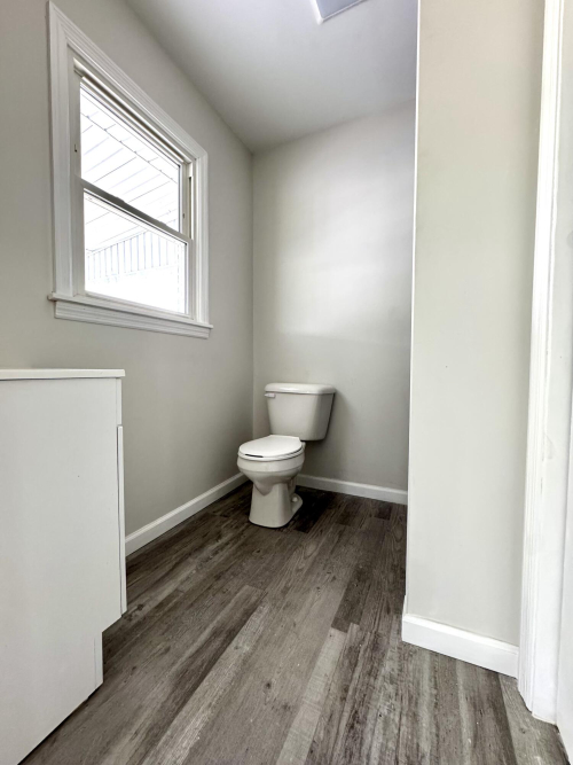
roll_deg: -0.8
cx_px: 286
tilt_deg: -2.7
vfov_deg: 102.1
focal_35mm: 14
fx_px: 309
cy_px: 382
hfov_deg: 85.7
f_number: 2.2
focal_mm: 2.22
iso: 320
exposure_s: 1/72
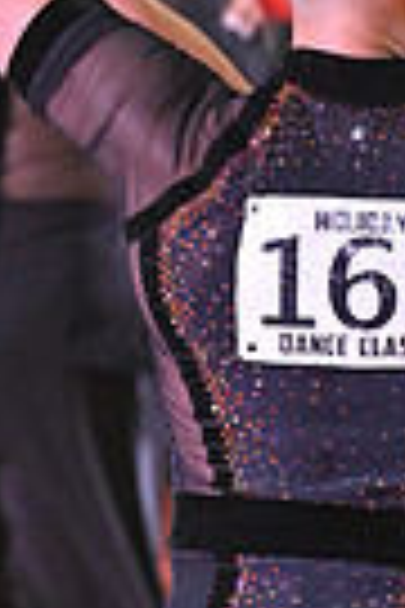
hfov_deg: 2.3
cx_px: 250
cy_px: 797
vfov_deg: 3.4
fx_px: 10158
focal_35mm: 602
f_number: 4
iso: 4000
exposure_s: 1/400
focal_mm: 140
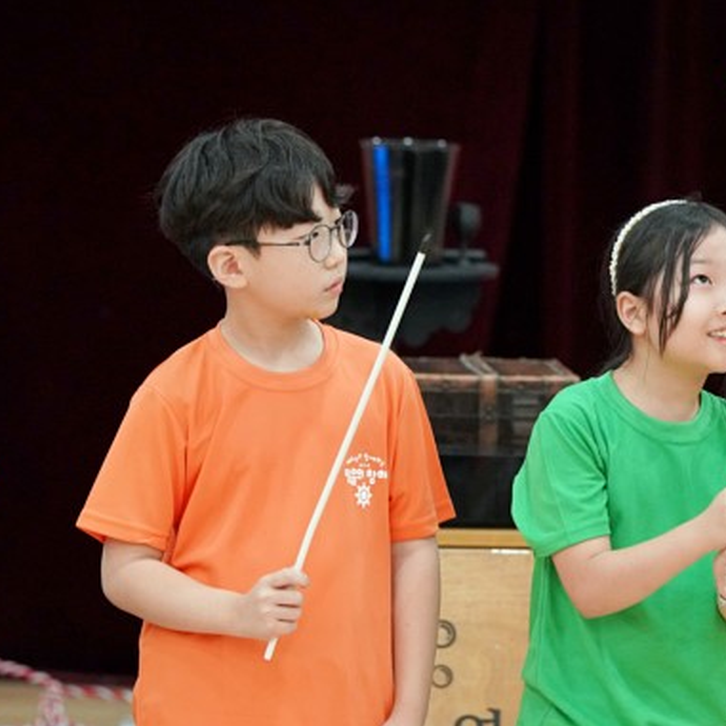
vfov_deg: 4.4
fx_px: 9515
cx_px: 652
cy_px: 448
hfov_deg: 4.4
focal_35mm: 401
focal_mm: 200
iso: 4000
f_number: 4
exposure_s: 1/250
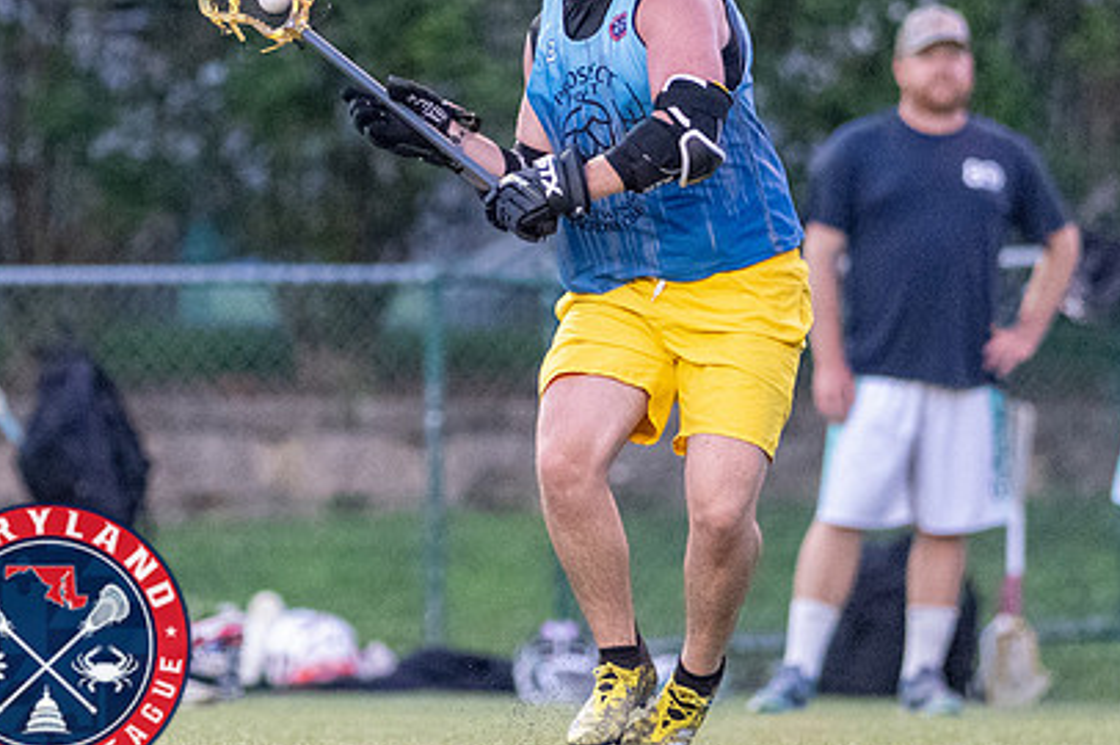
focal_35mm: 838
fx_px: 26049
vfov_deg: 1.6
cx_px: 370
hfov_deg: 2.5
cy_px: 323
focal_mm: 300
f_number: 2.8
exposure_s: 1/1250
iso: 8000
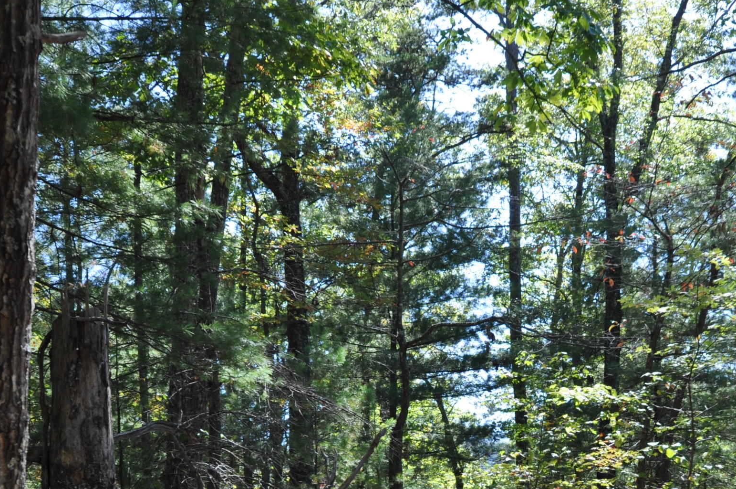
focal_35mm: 70
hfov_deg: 28.6
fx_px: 1429
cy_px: 471
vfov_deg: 18.9
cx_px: 529
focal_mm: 24
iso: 200
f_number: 5.6
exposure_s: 1/125
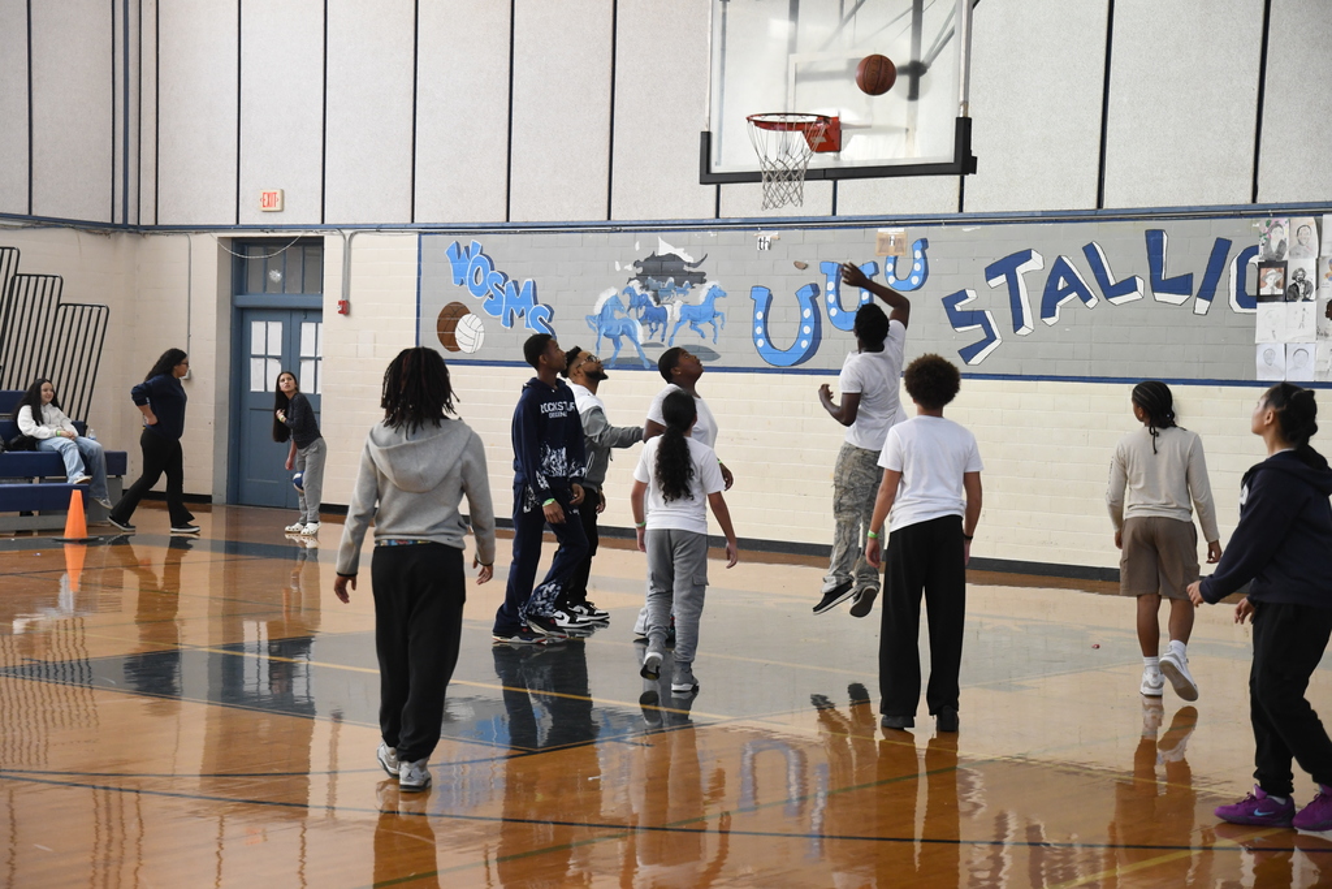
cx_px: 666
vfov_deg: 20.6
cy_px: 444
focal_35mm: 66
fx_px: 2442
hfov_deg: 30.5
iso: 1600
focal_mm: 44
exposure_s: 1/400
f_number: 3.5
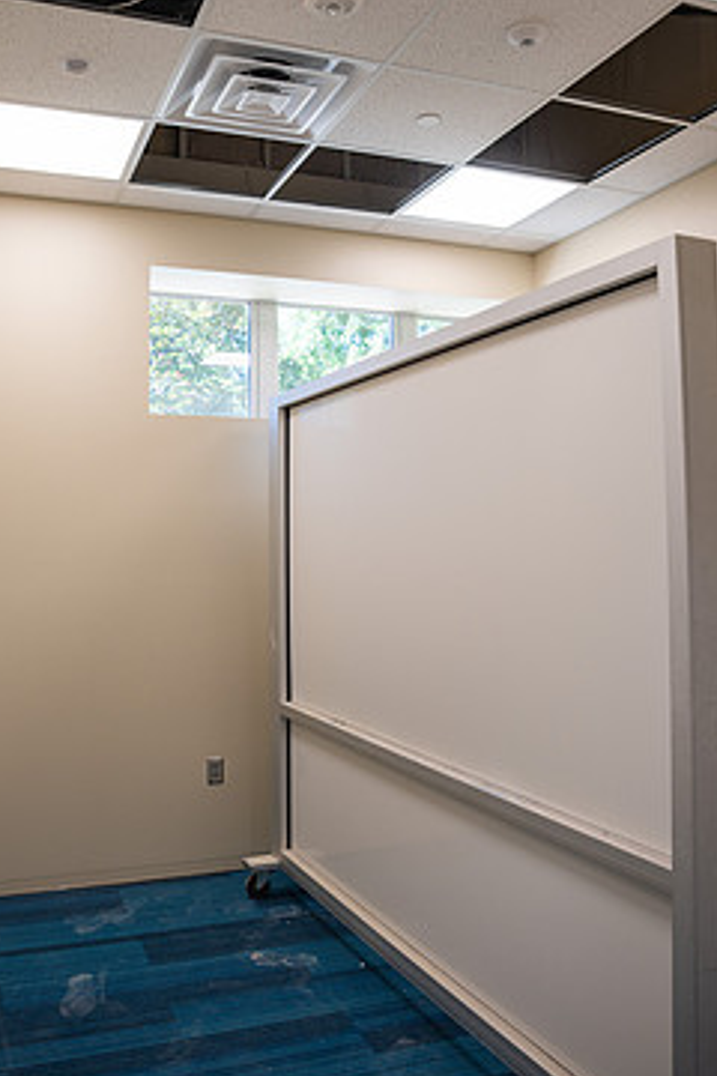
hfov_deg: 43.4
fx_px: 896
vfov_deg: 61.9
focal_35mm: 30
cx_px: 281
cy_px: 496
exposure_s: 1/125
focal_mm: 24
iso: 125
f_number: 4
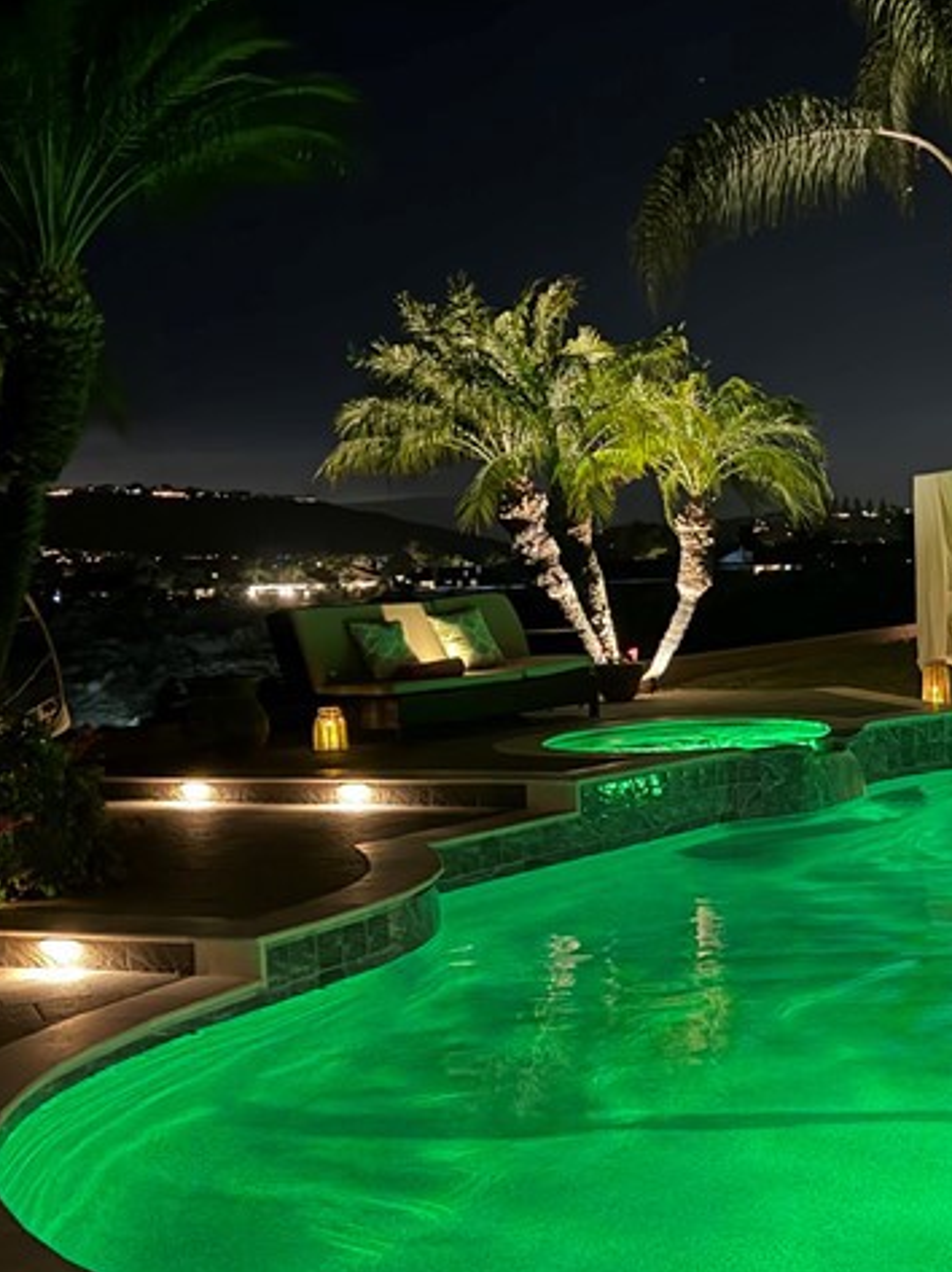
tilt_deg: -5.9
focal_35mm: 52
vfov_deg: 36.8
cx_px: 922
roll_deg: -0.4
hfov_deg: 26.7
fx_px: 1909
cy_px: 721
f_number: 1.78
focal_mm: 6.76
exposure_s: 1/9
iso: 1600
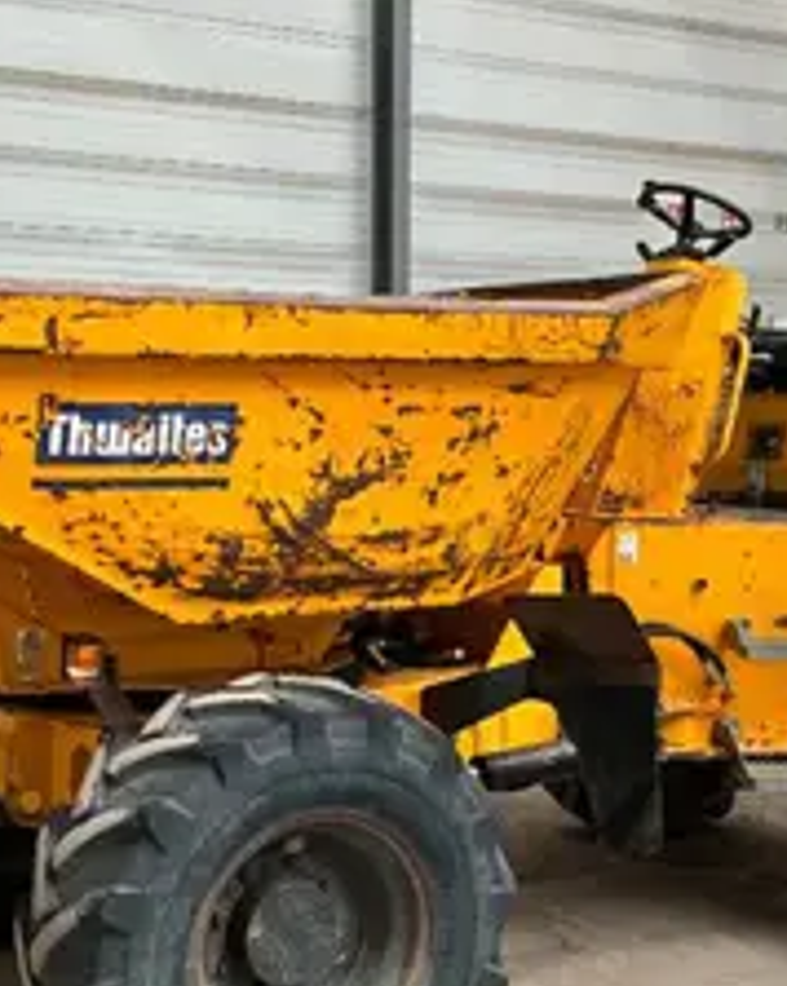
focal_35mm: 61
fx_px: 1778
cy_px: 526
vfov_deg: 31.0
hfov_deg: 24.9
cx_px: 455
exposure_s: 1/60
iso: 80
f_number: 1.8
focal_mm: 3
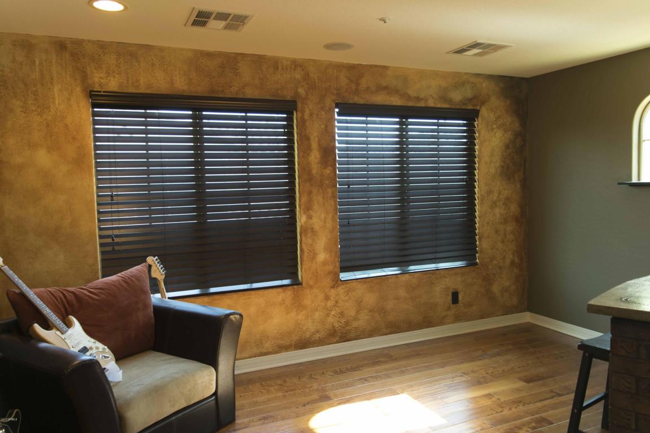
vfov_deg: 47.9
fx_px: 487
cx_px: 325
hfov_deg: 67.4
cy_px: 216
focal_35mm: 27
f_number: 3.5
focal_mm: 18
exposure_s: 1/3
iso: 100
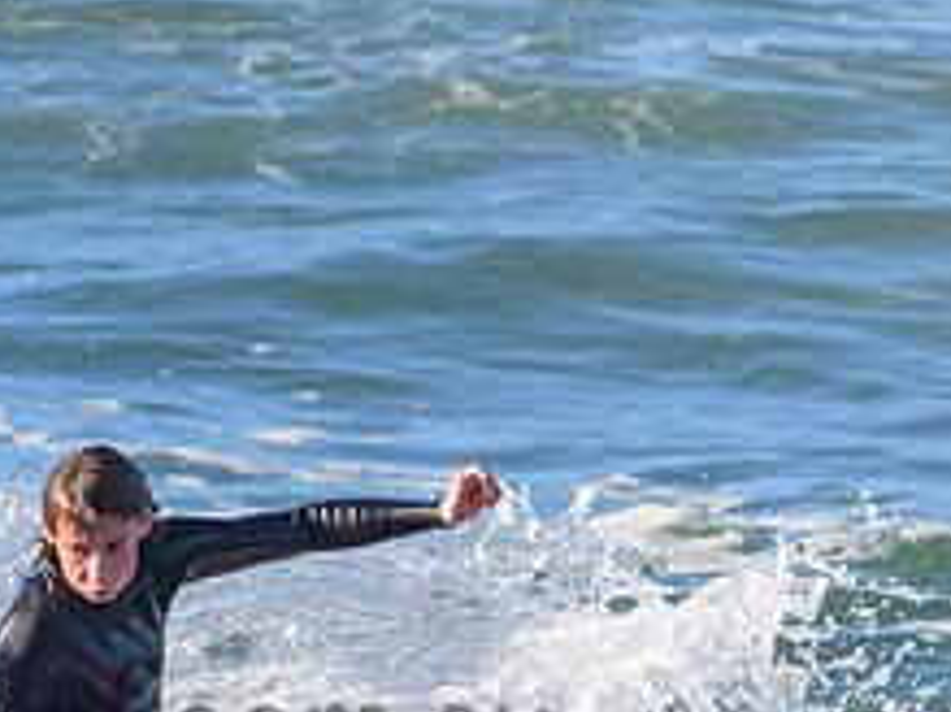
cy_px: 688
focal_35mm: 1378
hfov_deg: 1.4
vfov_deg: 1.1
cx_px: 91
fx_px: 37837
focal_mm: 540
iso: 2200
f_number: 11
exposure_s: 1/2000
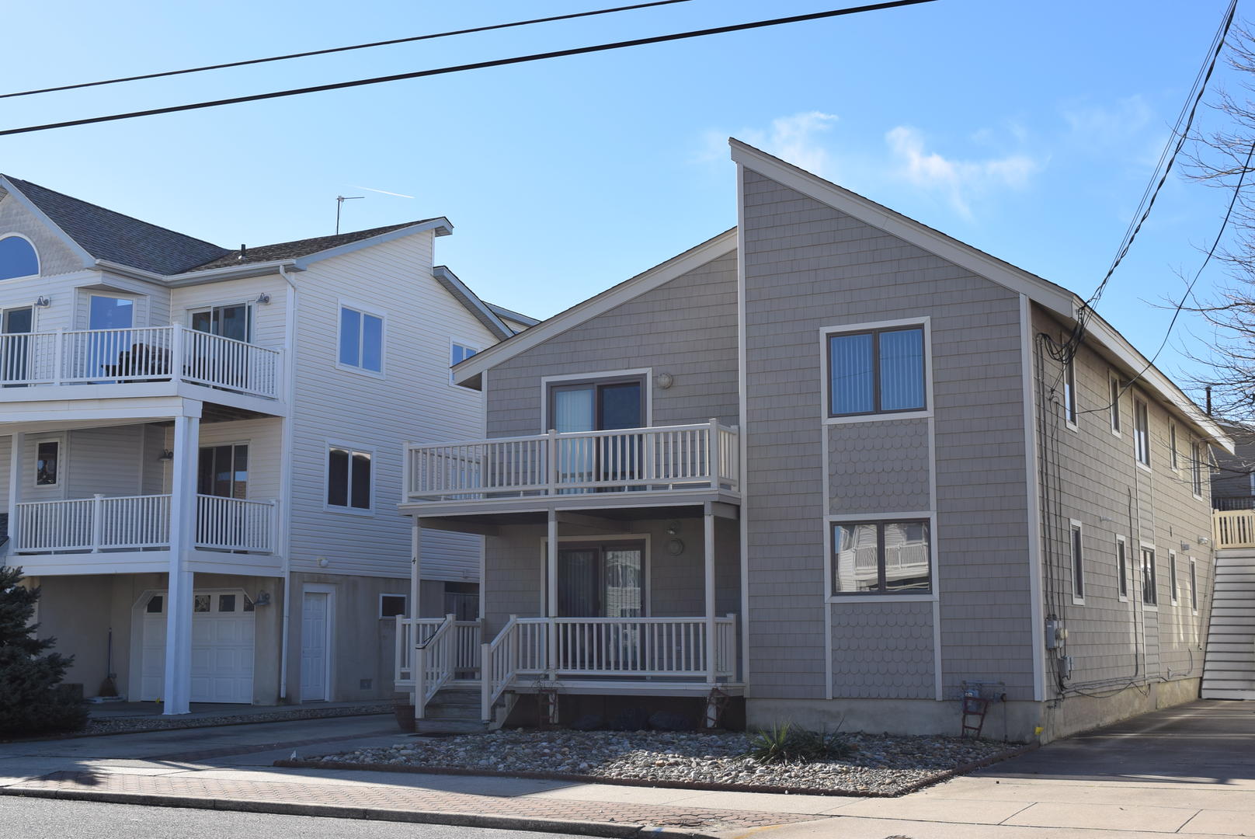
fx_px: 1570
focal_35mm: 45
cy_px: 420
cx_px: 628
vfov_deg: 29.9
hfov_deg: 43.6
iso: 100
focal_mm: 30
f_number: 10
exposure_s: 1/200
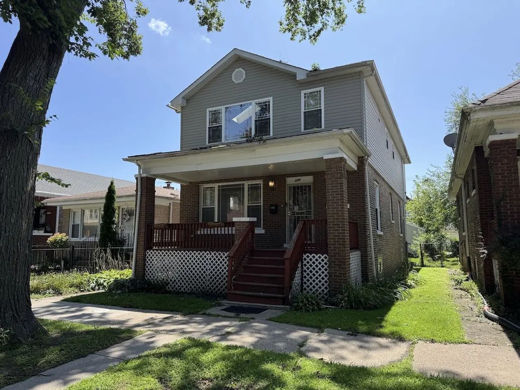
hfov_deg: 71.6
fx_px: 361
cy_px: 195
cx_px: 260
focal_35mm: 24
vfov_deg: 56.8
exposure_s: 1/2710
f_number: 1.78
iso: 80
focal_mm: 6.76
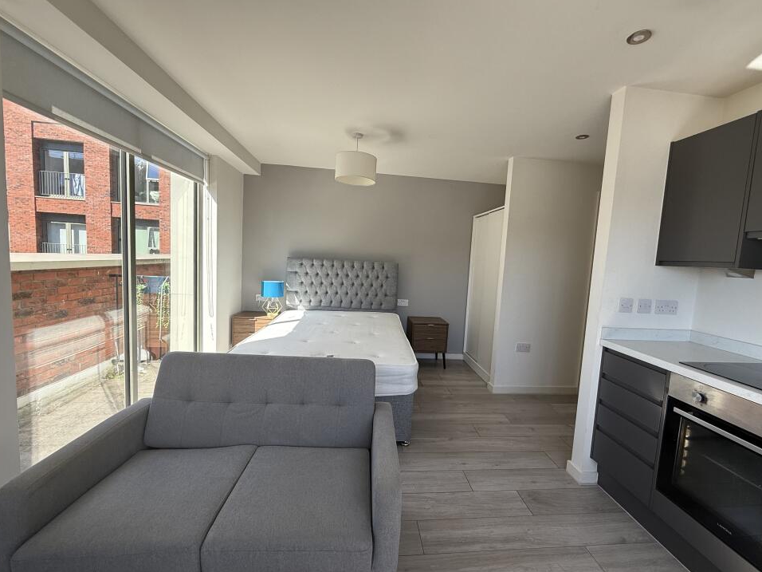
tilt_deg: -4.1
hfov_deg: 98.1
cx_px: 399
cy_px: 286
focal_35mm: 15
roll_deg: -2.5
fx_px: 330
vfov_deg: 81.7
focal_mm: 2.22
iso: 64
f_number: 2.2
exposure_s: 1/376
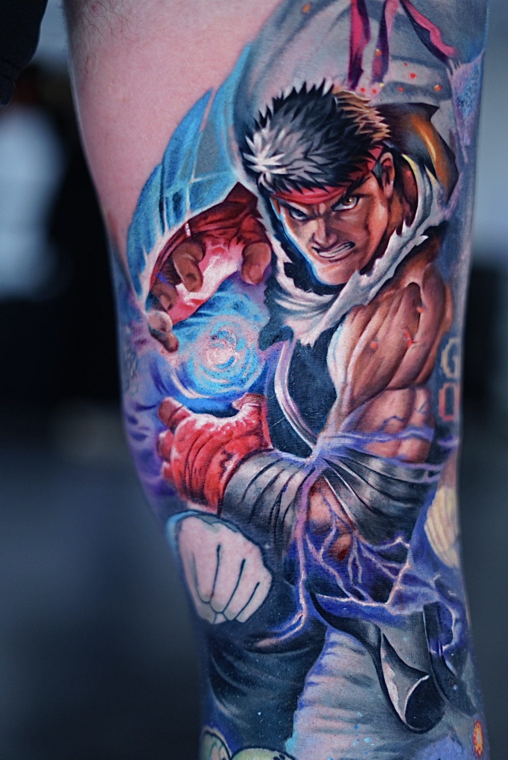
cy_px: 380
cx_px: 254
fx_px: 1056
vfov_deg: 39.6
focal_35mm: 50
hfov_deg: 27.0
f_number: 1.8
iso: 320
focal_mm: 50
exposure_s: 1/60
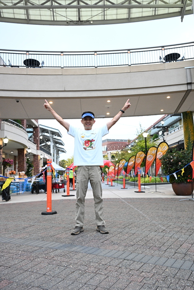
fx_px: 242
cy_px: 145
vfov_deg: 61.9
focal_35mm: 30
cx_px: 97
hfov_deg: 43.6
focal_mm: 30
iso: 3200
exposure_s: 1/250
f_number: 4
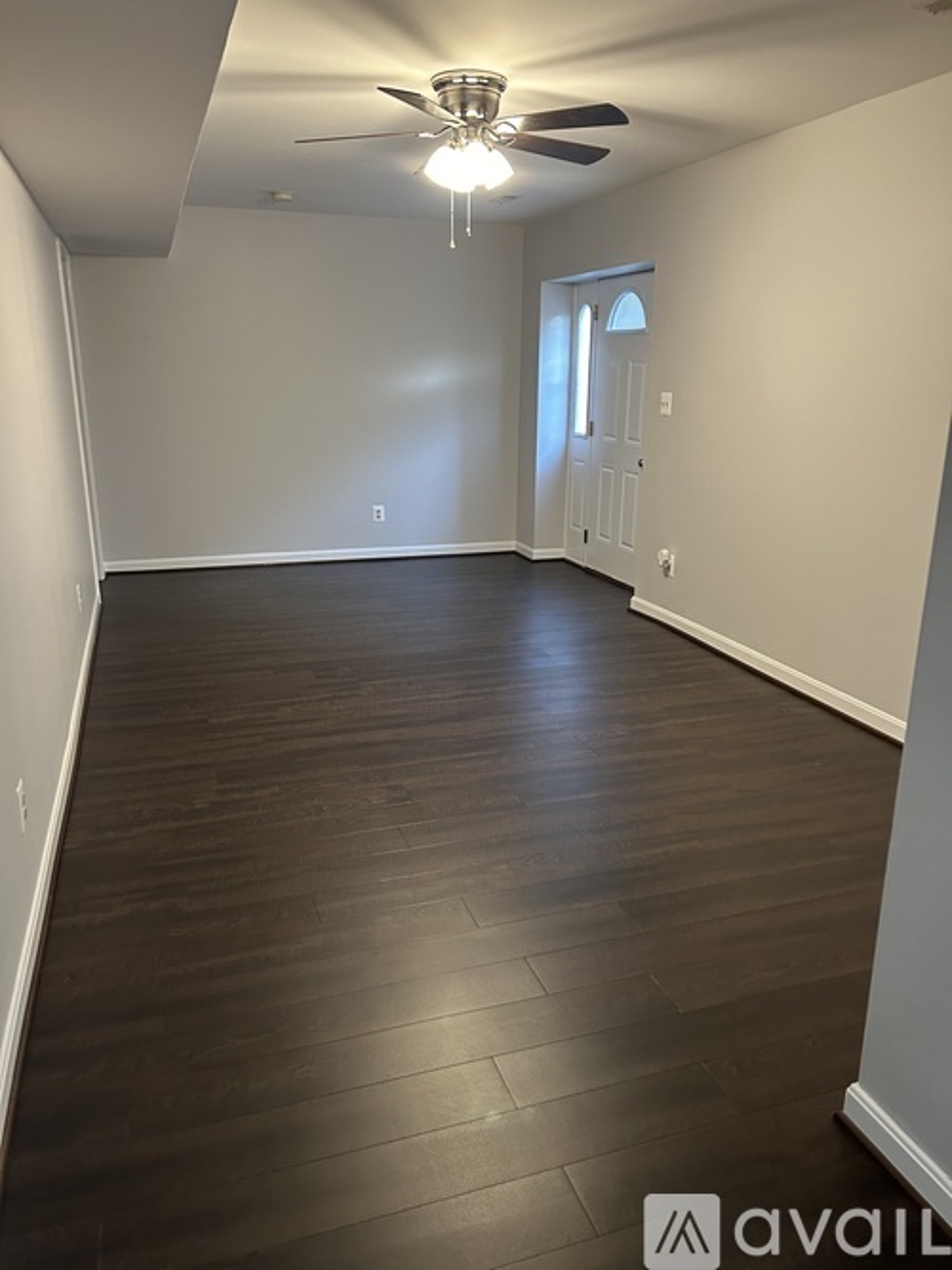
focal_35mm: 26
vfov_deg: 67.3
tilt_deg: -16.0
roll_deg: -0.7
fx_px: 954
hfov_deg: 53.0
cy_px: 635
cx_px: 476
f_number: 1.5
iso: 250
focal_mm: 5.7
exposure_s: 1/60
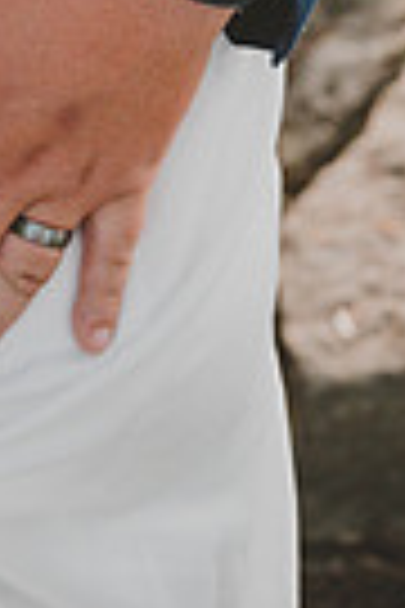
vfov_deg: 22.1
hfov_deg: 16.0
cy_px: -234
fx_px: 1350
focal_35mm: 80
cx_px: -160
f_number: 2.8
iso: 1600
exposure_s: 1/125
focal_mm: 24
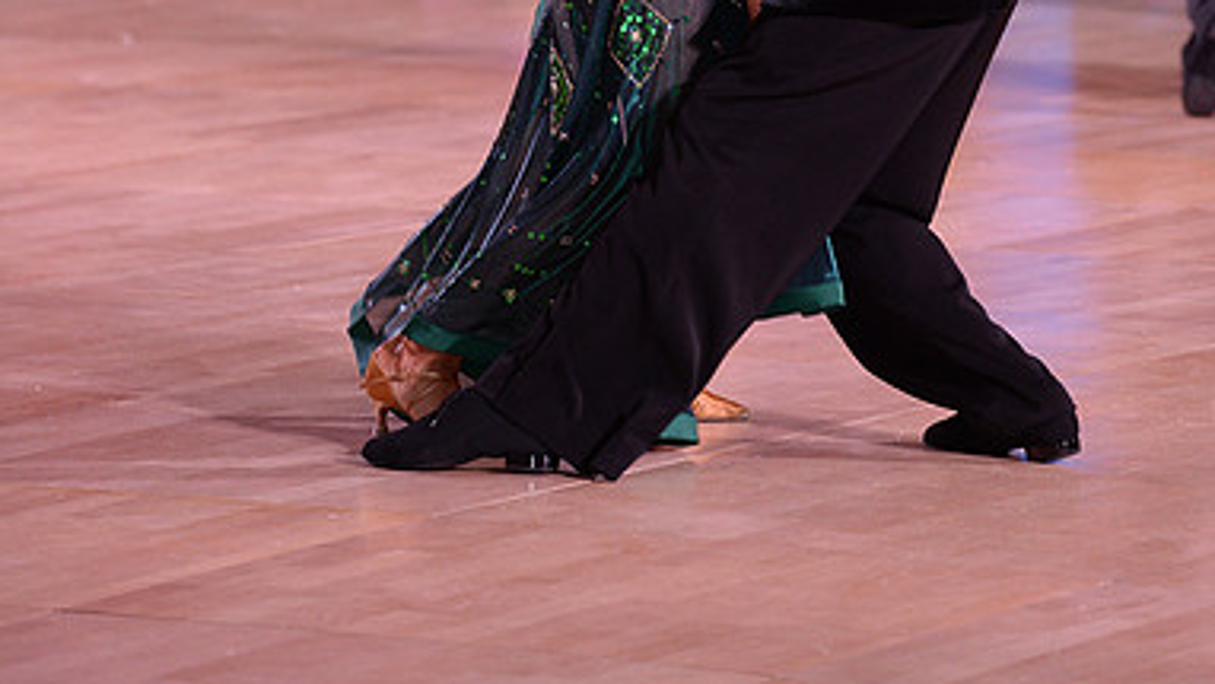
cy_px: -229
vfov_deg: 4.2
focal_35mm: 286
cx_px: 609
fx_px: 9215
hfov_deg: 7.5
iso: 2000
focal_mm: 180
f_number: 4
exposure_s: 1/250
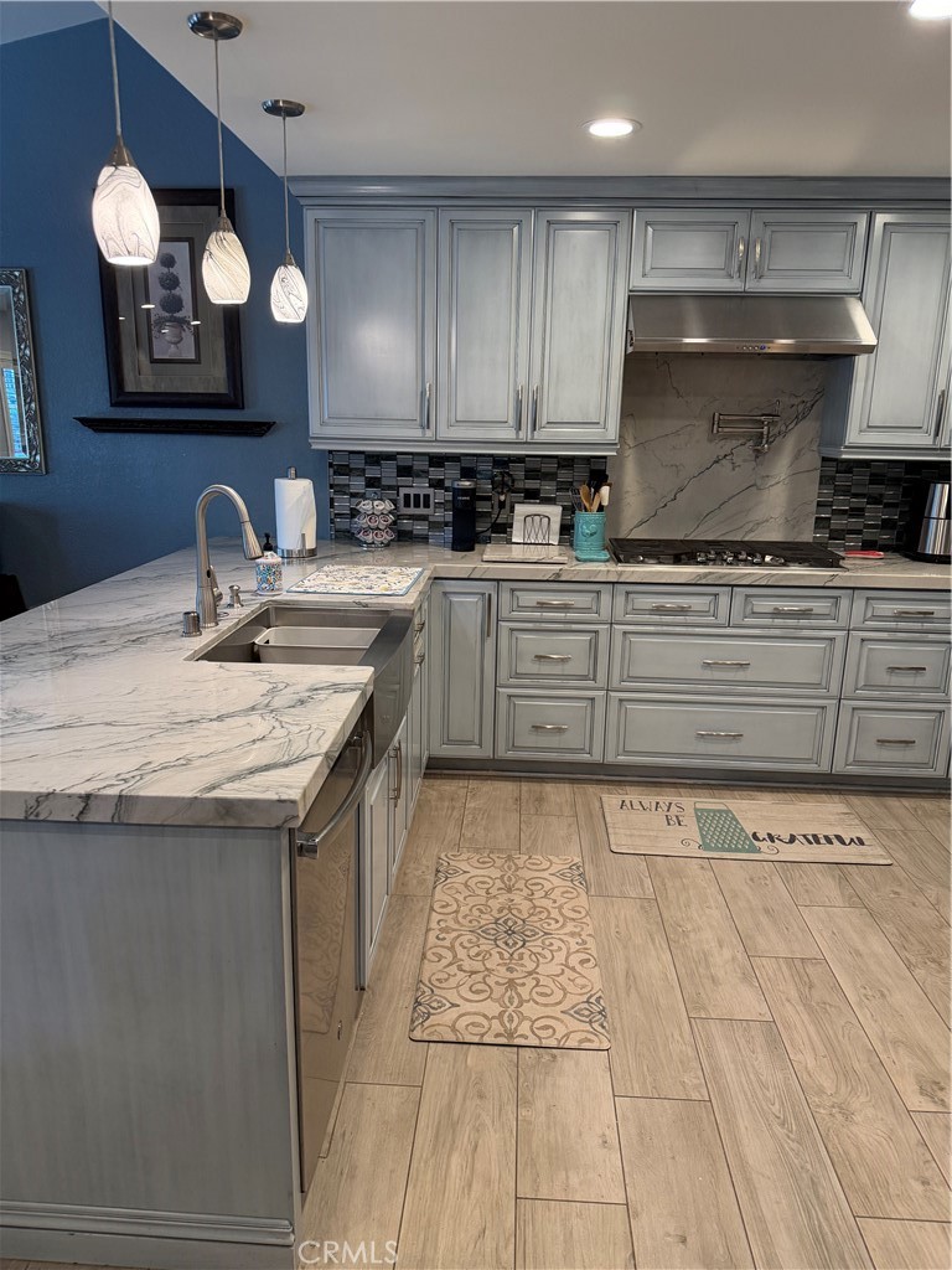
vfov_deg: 71.6
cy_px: 635
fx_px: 880
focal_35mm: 24
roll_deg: -1.3
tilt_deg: -14.6
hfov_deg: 56.8
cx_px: 476
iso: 320
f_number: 1.78
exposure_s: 1/120
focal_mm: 6.76
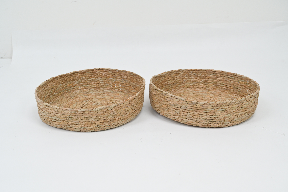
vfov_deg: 27.0
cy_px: 96
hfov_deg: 39.6
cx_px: 144
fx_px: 400
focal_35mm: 50
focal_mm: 50
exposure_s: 1/80
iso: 800
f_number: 8
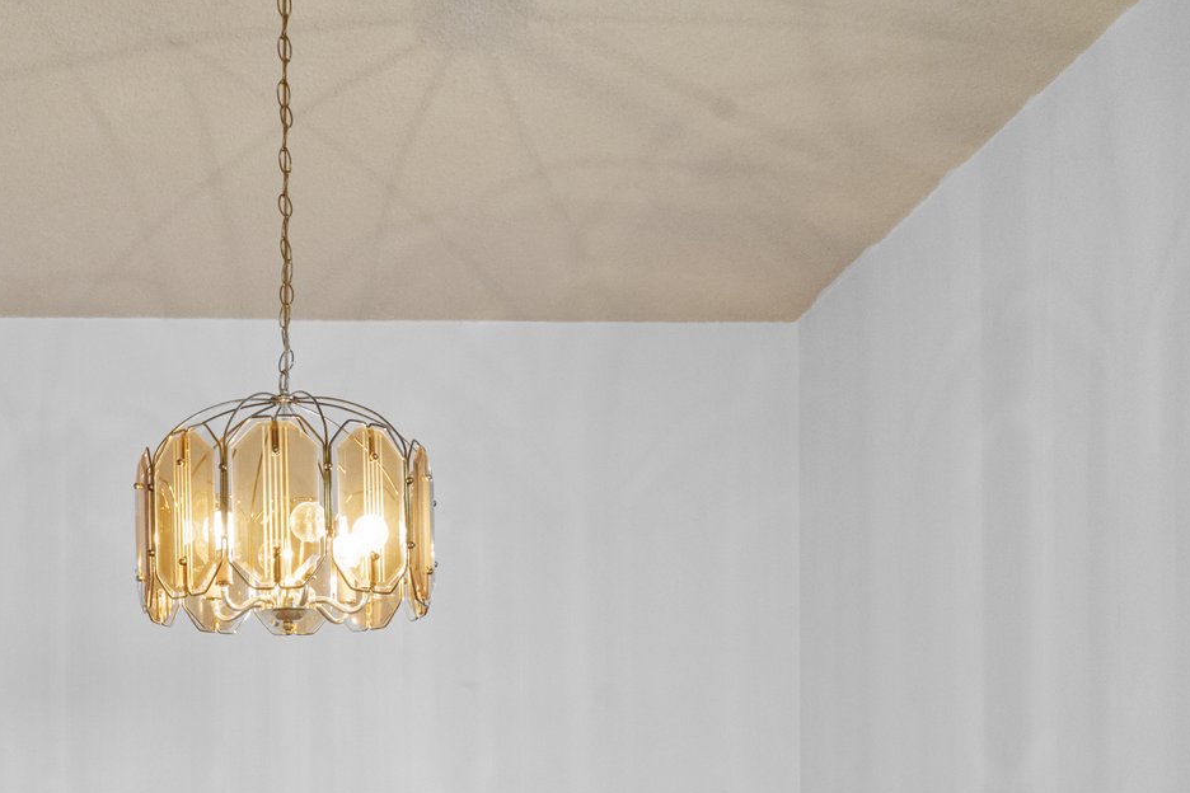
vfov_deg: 34.0
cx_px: 292
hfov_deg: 52.0
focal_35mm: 35
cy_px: 820
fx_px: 1157
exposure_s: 1/20
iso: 12800
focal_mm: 16
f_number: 9
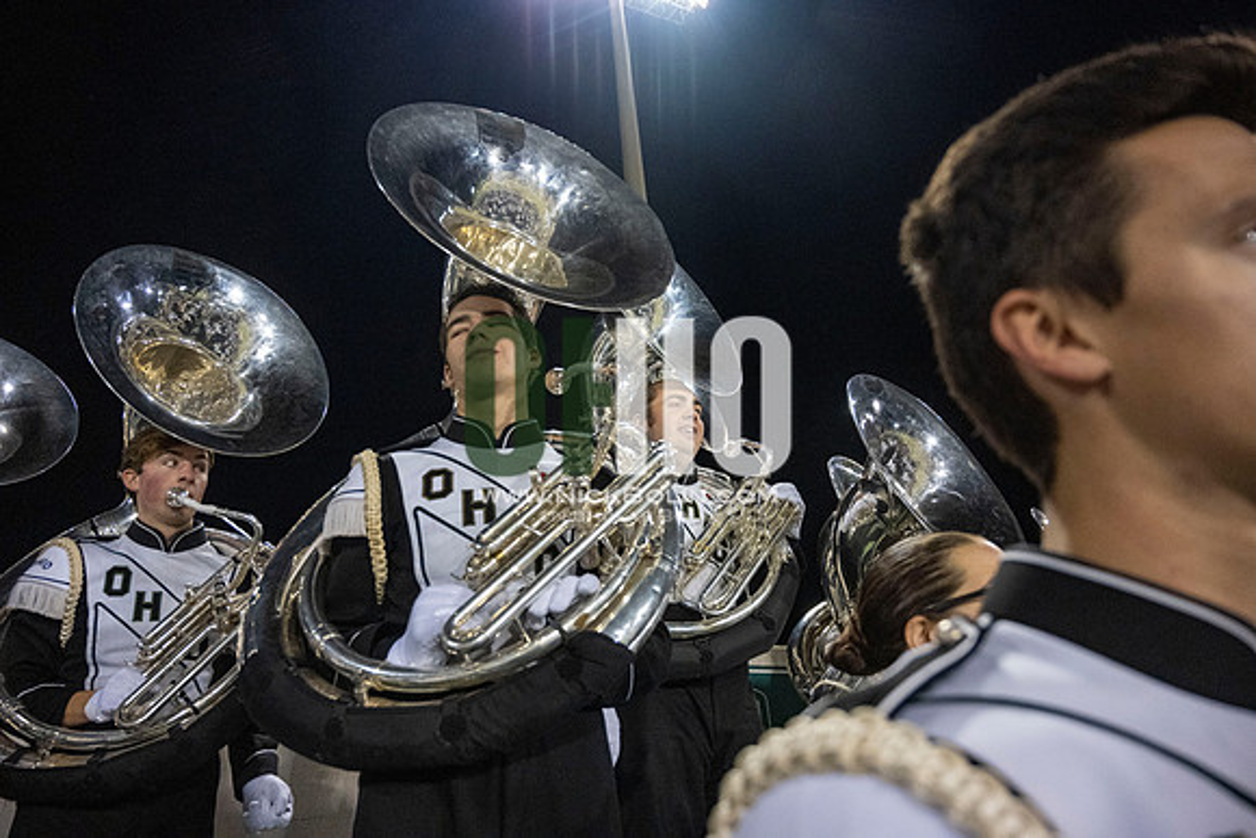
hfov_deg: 73.7
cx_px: 628
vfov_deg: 53.2
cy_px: 419
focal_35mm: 24
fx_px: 837
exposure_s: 1/500
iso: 3200
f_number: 4
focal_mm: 24
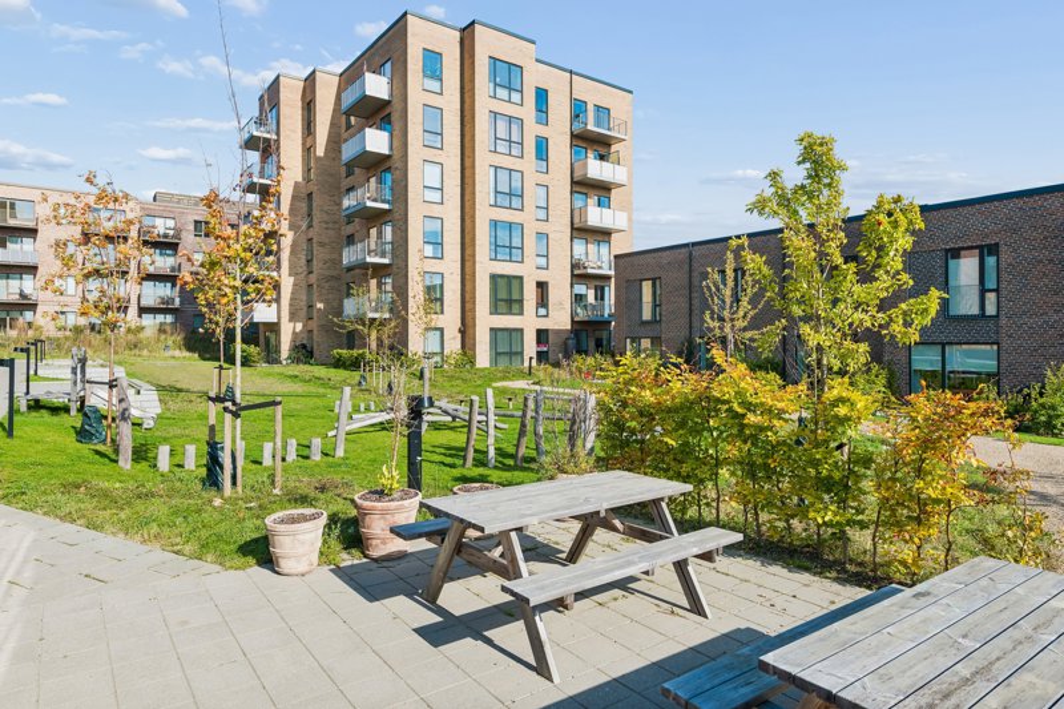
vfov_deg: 59.5
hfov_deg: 81.2
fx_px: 620
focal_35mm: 21
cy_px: 354
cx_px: 532
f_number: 9
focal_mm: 21
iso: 250
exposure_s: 1/250
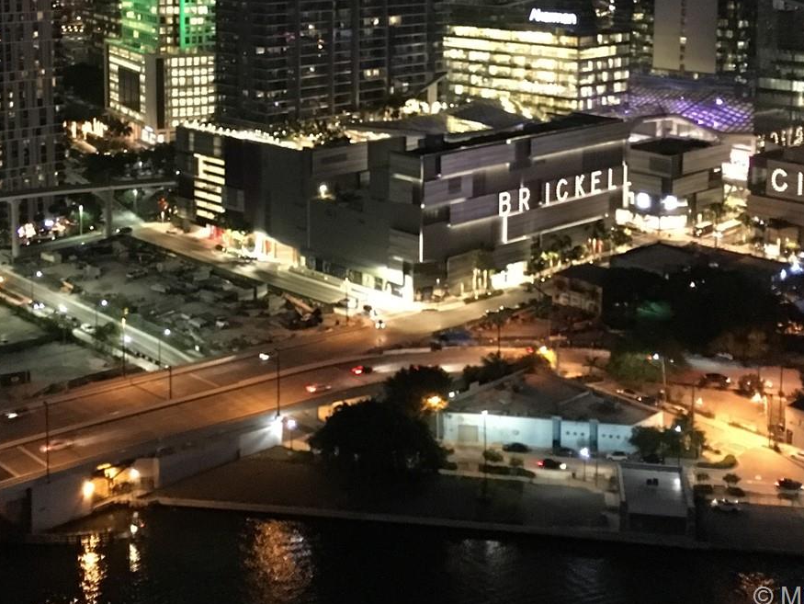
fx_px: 1231
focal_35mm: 53
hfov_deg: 36.0
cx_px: 317
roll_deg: +0.9
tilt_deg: -6.7
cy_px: 64
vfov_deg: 26.6
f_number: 2.2
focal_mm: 4.15
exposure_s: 1/15
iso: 800
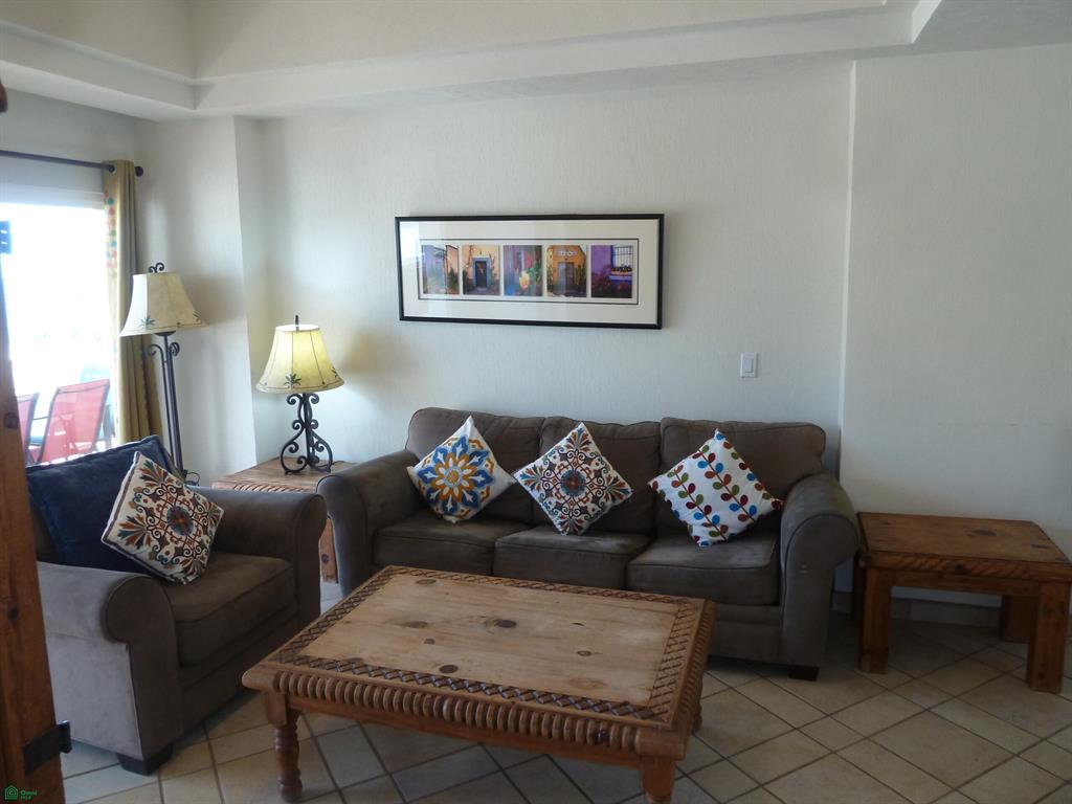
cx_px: 536
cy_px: 402
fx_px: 774
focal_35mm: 25
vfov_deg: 54.9
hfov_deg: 69.4
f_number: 3.3
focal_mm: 4.1
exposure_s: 1/30
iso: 125
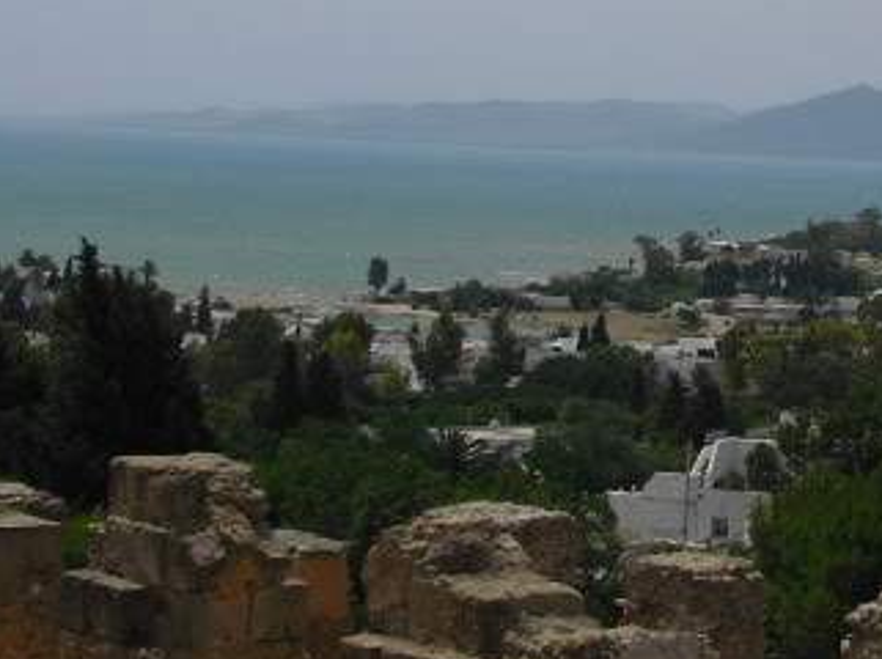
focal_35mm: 115
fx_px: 2927
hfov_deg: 16.5
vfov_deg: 12.6
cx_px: 1028
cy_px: -55
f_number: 7.8
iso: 64
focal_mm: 6.3
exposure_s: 1/400
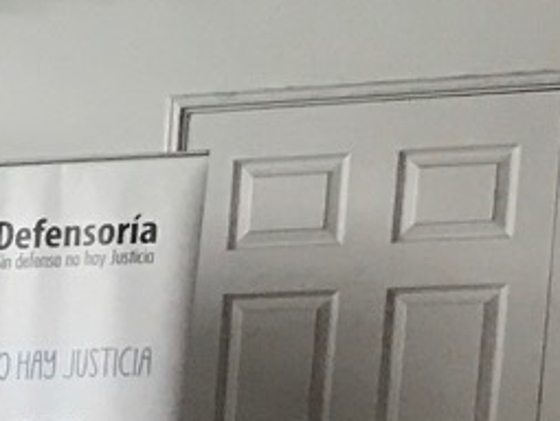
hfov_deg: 7.3
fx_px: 3580
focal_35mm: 221
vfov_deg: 6.3
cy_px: 1151
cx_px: -1456
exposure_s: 1/17
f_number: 1.8
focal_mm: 3.99
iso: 64
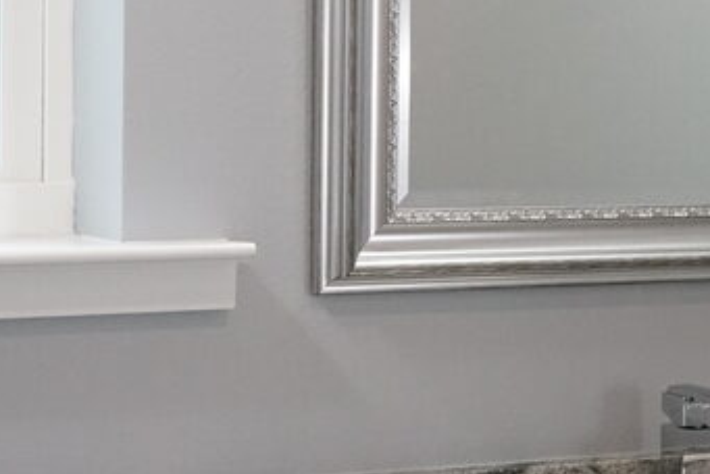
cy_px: 193
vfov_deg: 11.8
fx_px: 2290
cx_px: 400
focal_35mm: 116
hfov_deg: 17.6
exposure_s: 1/320
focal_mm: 33
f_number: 5.6
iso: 4000
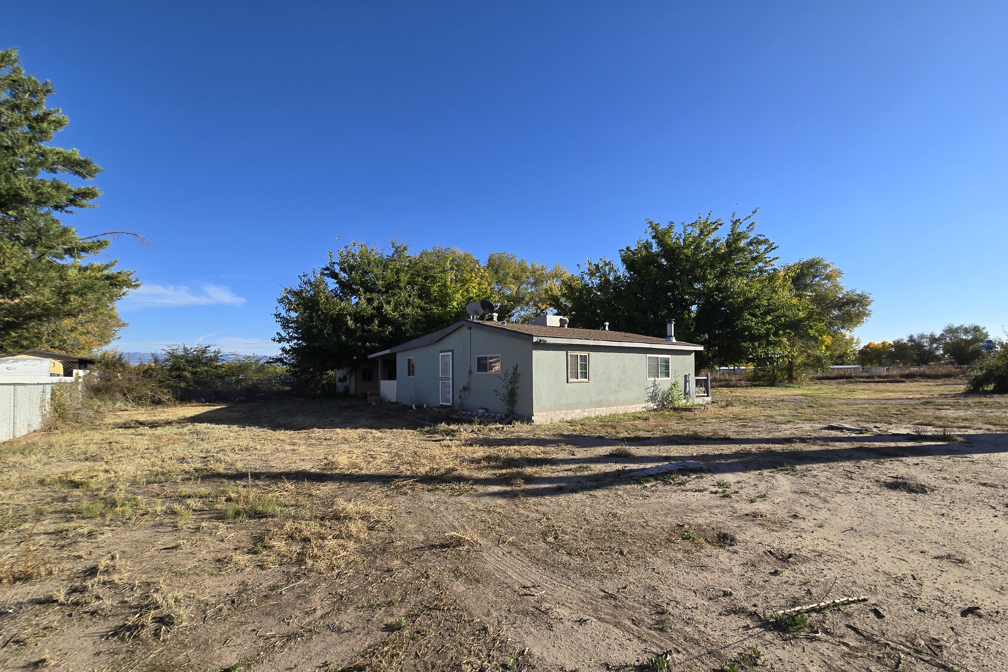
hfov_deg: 104.2
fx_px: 392
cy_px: 356
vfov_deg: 81.1
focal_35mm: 14
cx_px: 514
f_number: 2.2
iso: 50
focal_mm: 2.2
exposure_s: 1/1910
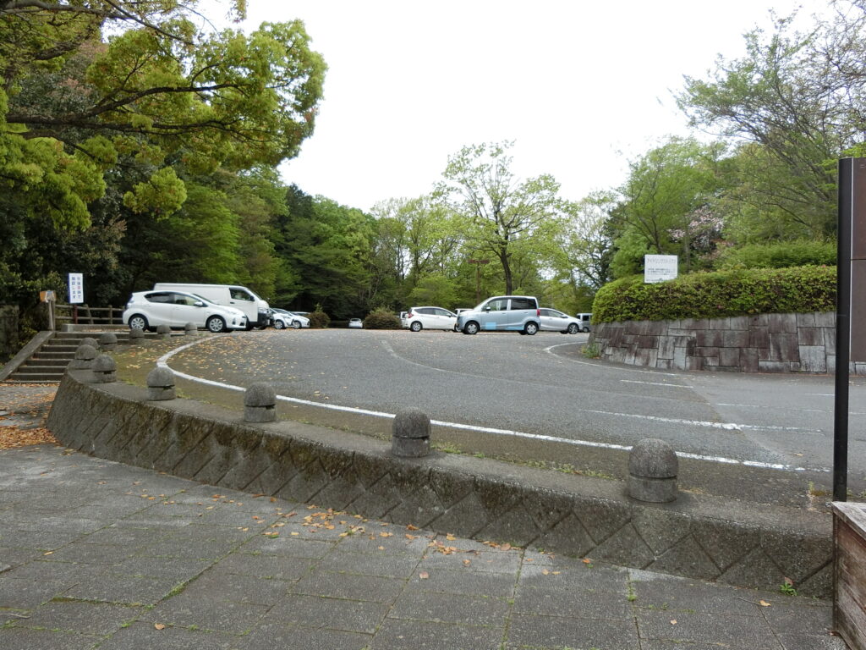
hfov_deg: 69.4
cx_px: 433
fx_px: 625
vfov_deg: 54.9
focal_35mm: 25
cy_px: 325
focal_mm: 4.5
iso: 80
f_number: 3.5
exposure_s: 1/250
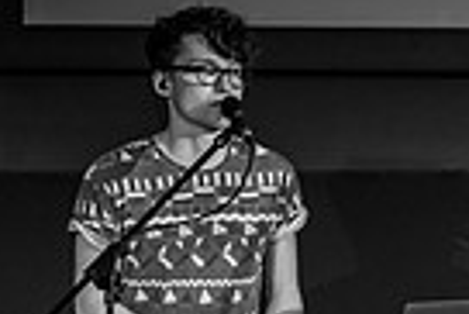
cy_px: 460
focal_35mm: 793
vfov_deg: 1.7
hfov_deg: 2.6
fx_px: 10342
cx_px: 853
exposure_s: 1/60
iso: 400
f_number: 2.8
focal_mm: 173
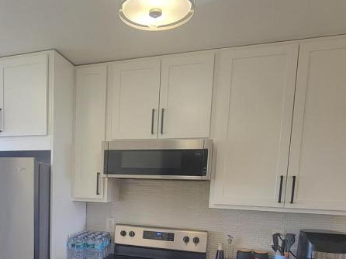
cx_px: 106
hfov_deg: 61.4
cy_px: 206
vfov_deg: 47.1
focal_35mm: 28
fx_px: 280
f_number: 2.2
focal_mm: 2.2
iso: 80
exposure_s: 1/120
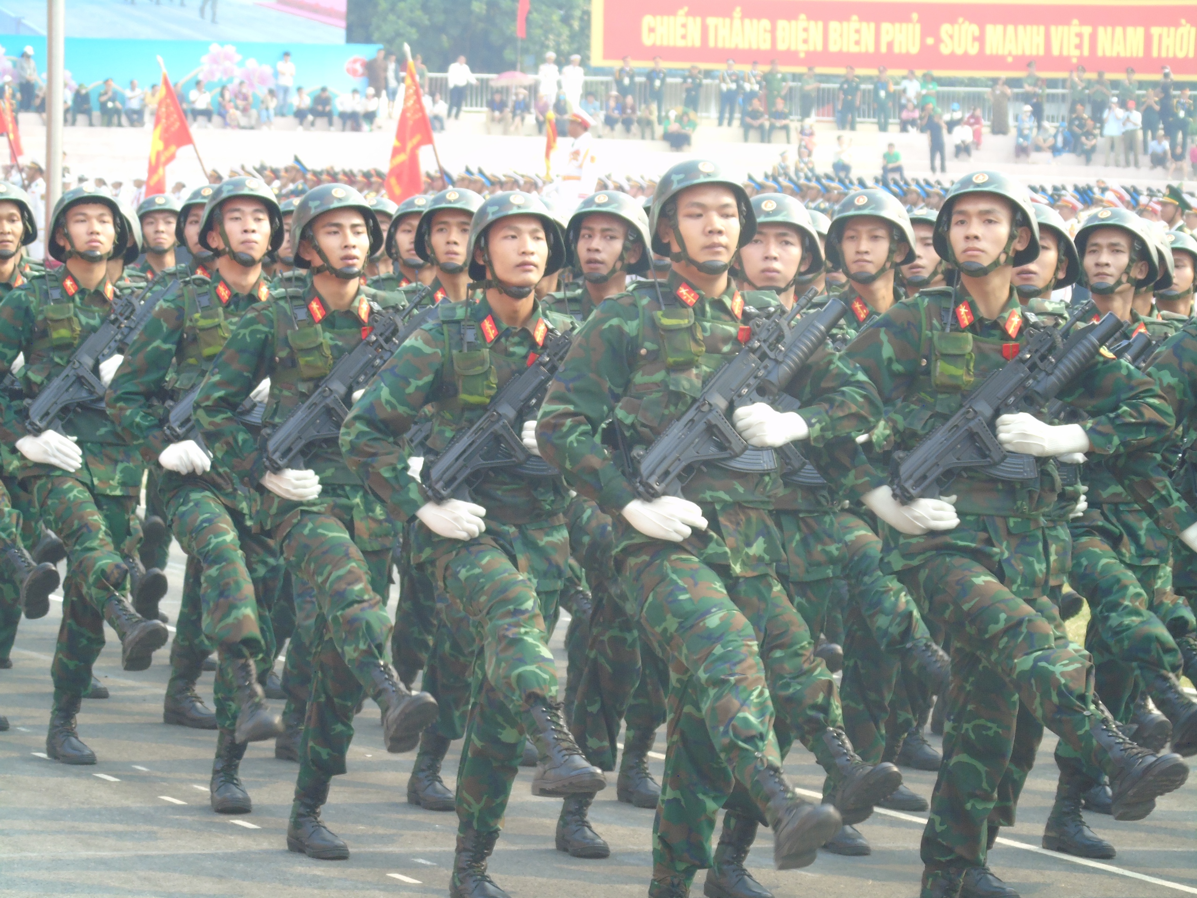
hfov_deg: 10.6
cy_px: 449
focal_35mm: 186
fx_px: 6432
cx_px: 598
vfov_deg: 8.0
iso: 200
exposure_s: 1/160
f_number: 5
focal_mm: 33
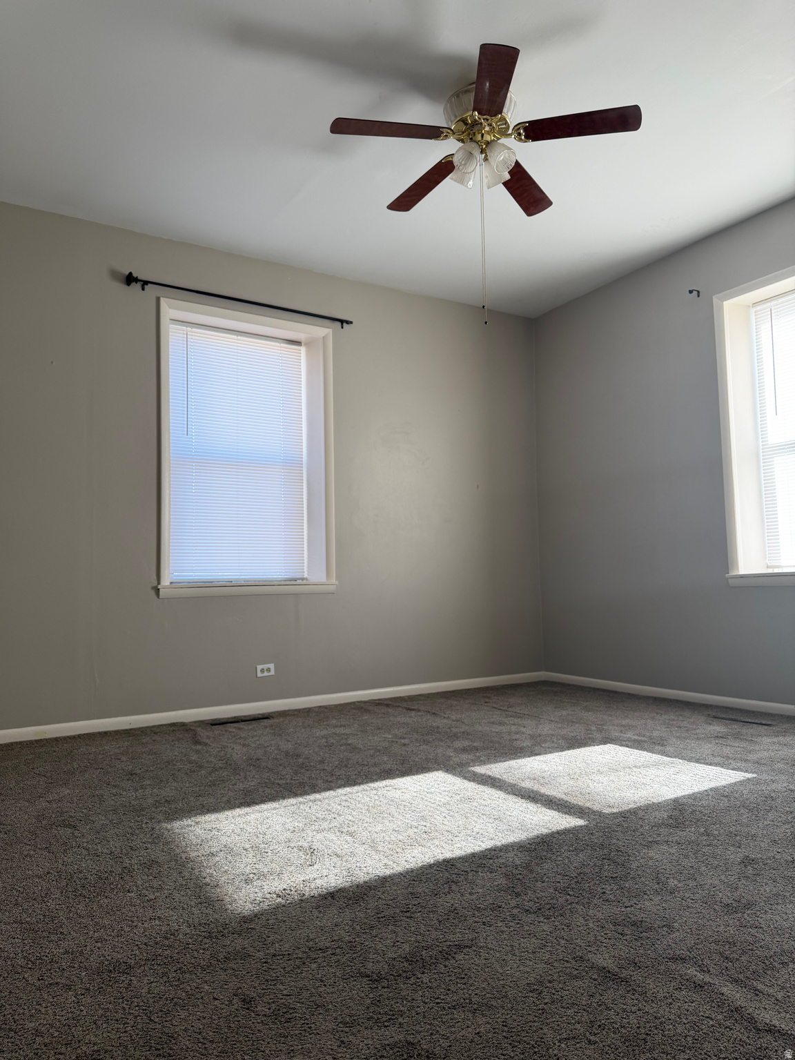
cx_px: 398
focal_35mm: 24
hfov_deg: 56.8
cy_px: 530
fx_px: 735
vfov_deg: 71.6
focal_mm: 6.76
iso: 50
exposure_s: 1/150
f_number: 1.78
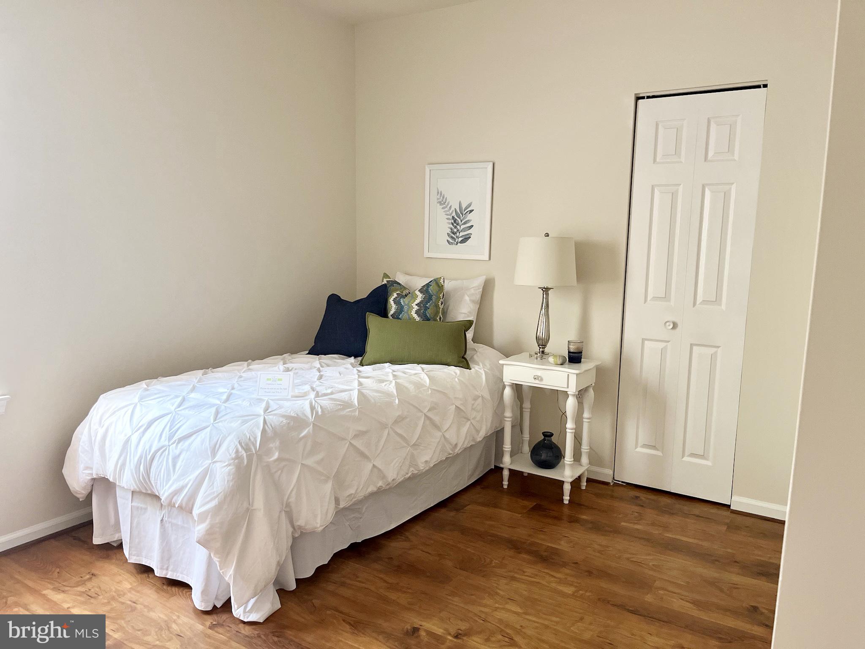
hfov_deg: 67.3
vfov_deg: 53.1
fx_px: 650
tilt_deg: -8.5
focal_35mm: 26
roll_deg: -0.9
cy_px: 324
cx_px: 432
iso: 160
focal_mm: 5.1
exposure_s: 1/60
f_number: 1.6
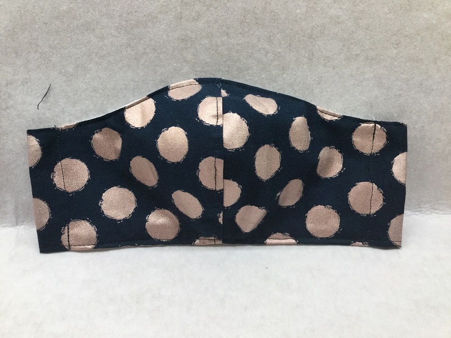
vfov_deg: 45.4
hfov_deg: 58.4
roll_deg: -2.2
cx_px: 226
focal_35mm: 31
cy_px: 169
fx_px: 404
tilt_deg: -36.2
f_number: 2.4
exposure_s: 1/30
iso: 40
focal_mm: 3.3
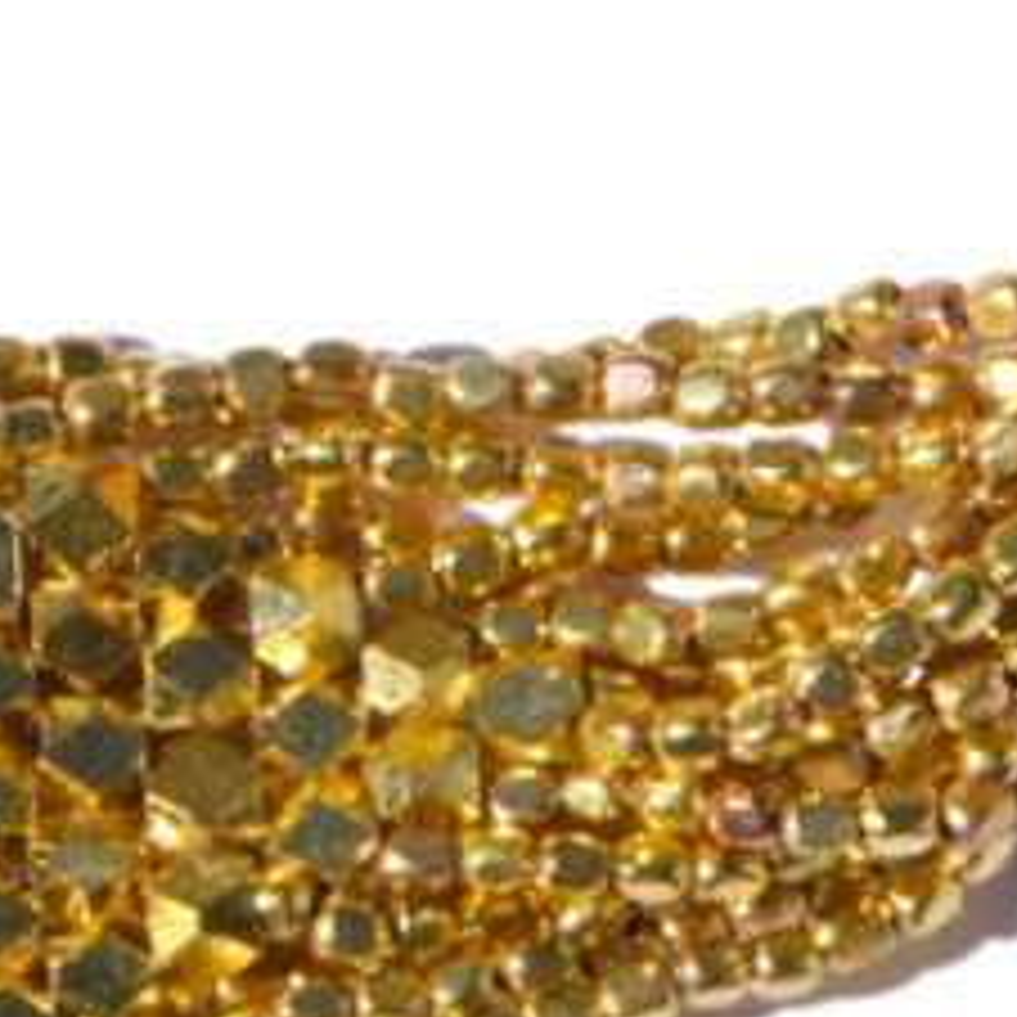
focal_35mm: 432
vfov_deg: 4.1
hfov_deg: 4.1
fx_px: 14349
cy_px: -58
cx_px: -32
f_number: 6.3
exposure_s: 1/1000
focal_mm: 85
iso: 200
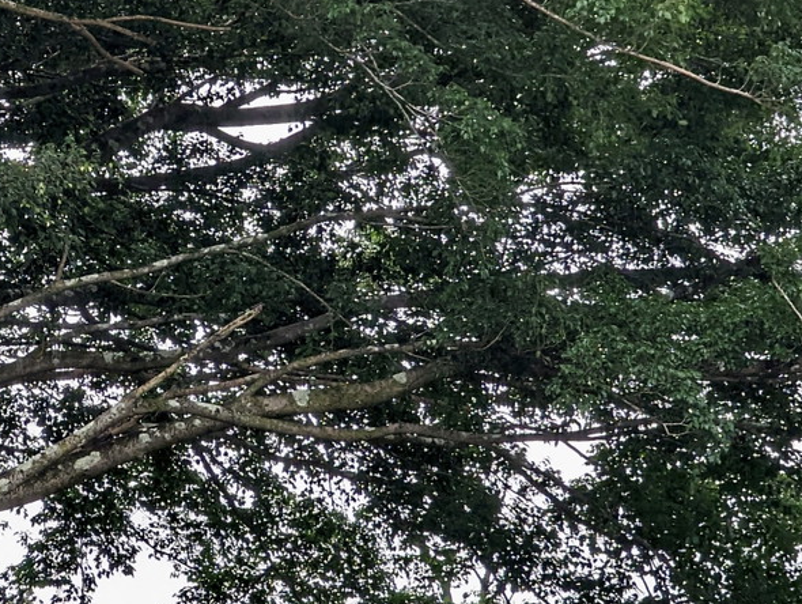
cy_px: 409
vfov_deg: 5.3
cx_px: 1
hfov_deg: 7.0
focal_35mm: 282
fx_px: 6541
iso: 46
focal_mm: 19
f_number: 3.5
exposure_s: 1/385
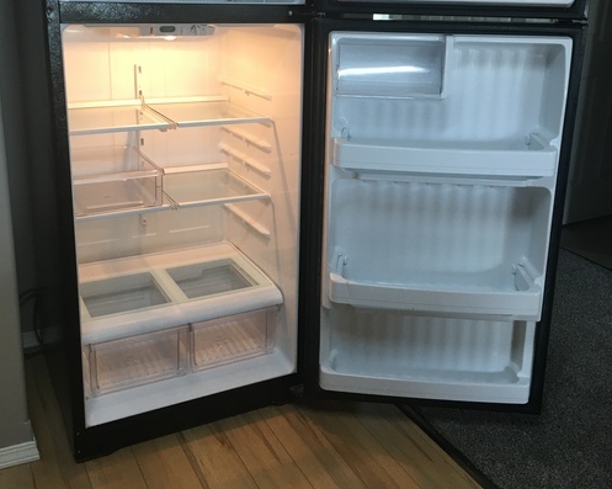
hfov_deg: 48.0
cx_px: 305
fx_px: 688
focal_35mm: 38
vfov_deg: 38.7
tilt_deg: -15.4
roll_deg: -2.4
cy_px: 167
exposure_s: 1/30
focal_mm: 4.15
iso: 40
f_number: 2.2
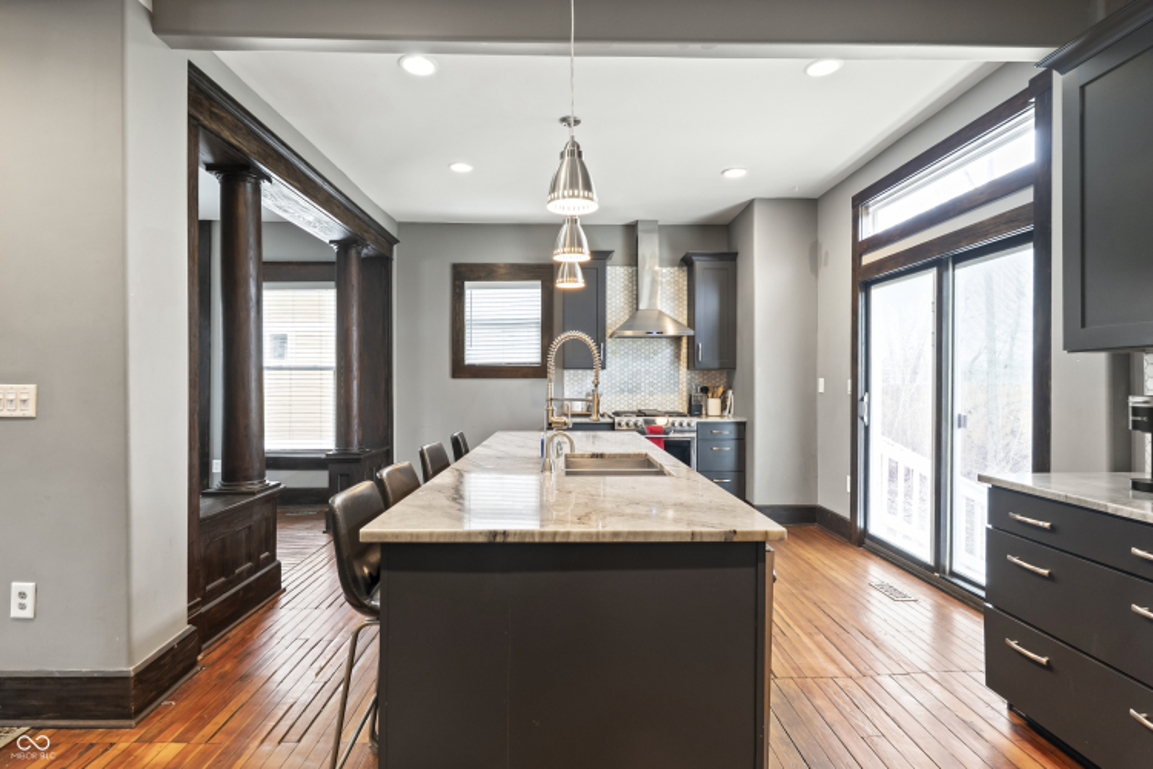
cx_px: 576
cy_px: 384
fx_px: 592
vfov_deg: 65.9
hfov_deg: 88.4
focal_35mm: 18
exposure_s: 1/2.5
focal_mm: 18.5
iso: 800
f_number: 7.1
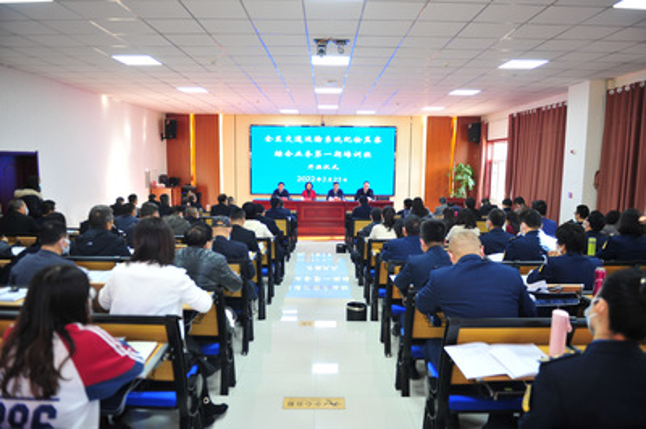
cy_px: 214
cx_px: 323
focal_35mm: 24
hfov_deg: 73.8
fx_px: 430
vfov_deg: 53.1
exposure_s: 1/100
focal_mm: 24
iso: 800
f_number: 2.8
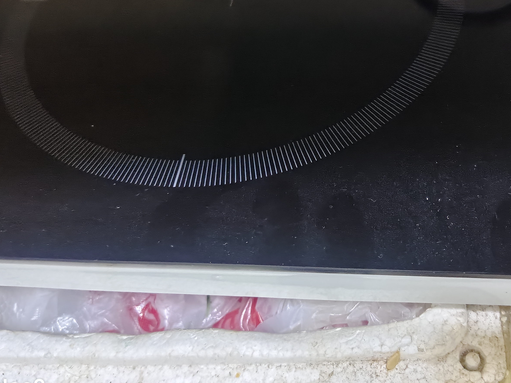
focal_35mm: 40
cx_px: 356
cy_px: 106
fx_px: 590
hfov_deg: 45.8
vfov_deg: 35.3
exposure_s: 1/174
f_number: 1.88
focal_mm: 5.56
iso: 10505
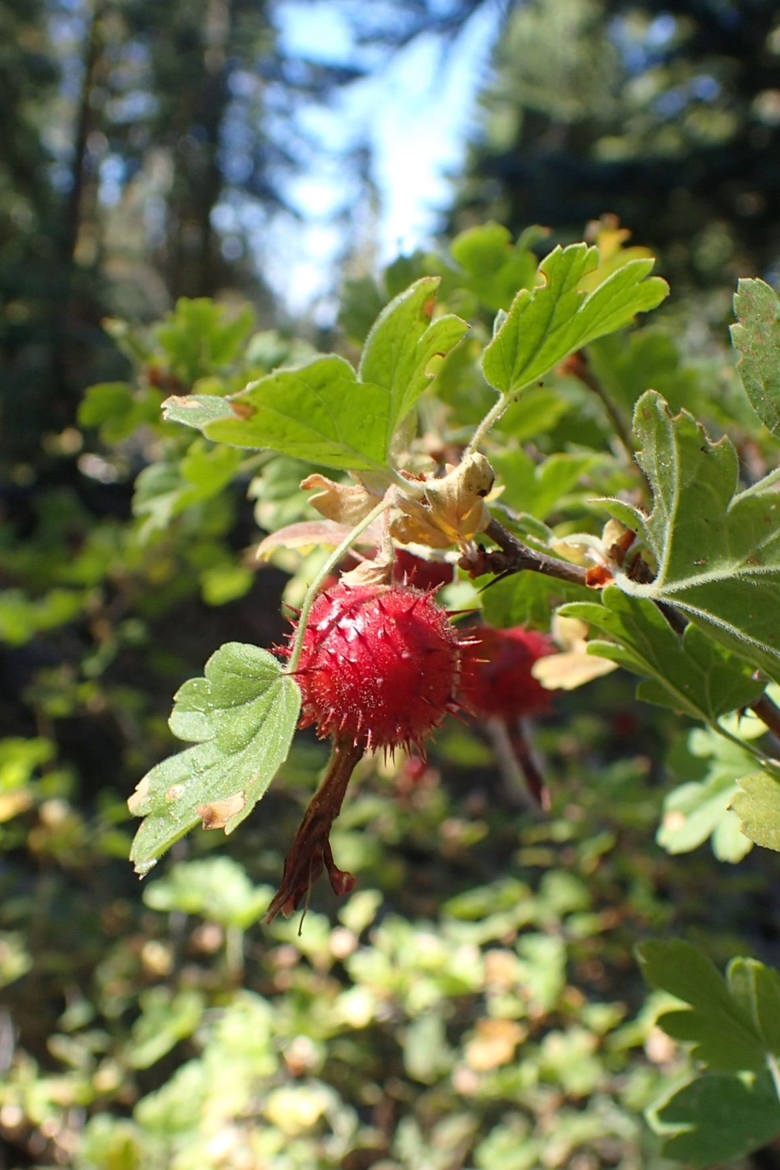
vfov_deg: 58.7
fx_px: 1040
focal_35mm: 32
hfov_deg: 41.0
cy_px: 592
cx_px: 441
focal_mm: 5.5
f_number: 3.2
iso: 100
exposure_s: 1/250
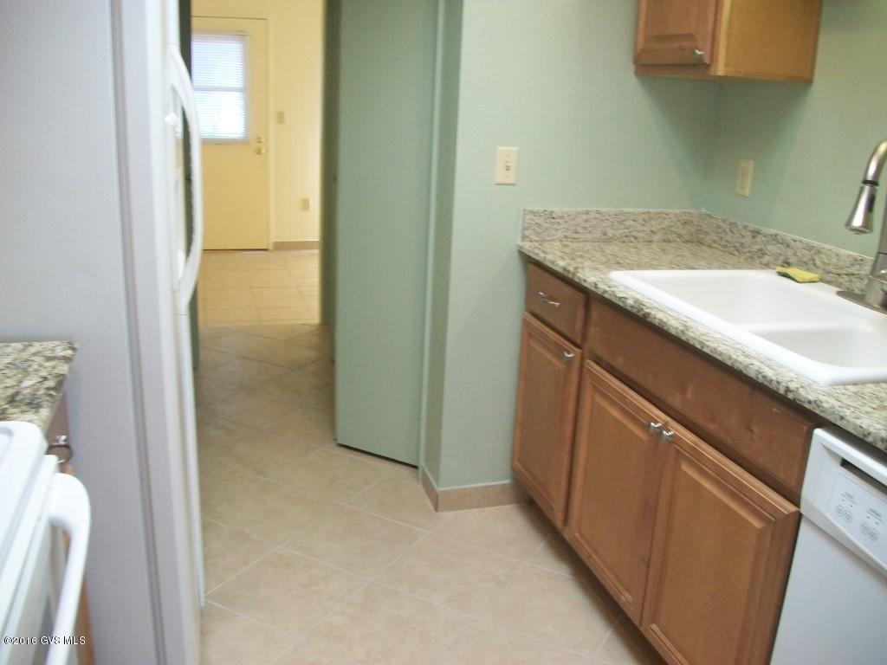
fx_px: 820
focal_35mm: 32
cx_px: 444
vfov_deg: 44.2
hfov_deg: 56.8
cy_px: 332
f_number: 2.9
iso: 160
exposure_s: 1/25
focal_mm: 5.7
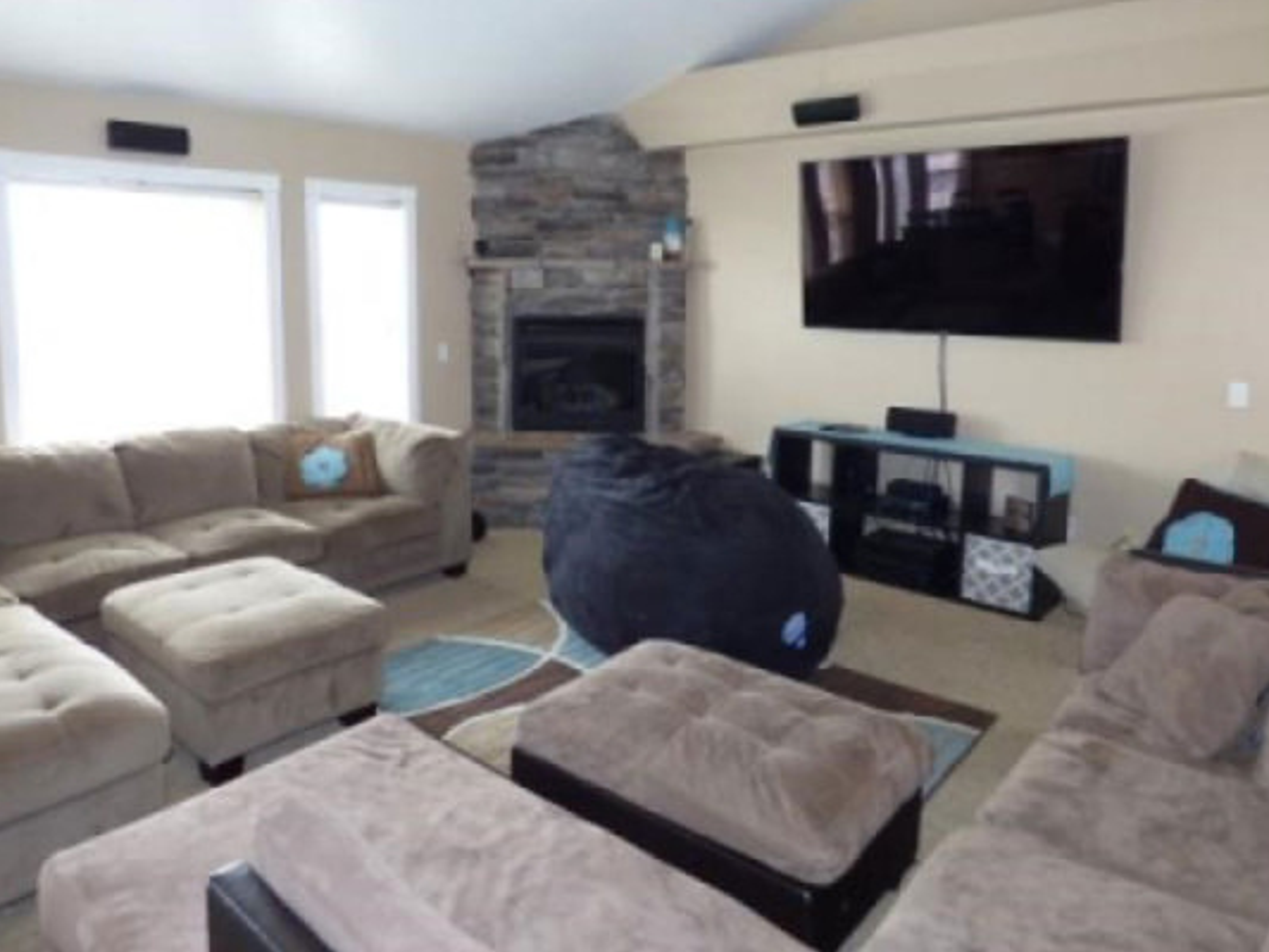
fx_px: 880
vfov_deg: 56.4
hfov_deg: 71.5
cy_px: 383
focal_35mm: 24
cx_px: 590
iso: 100
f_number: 2.8
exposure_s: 1/30
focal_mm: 3.58
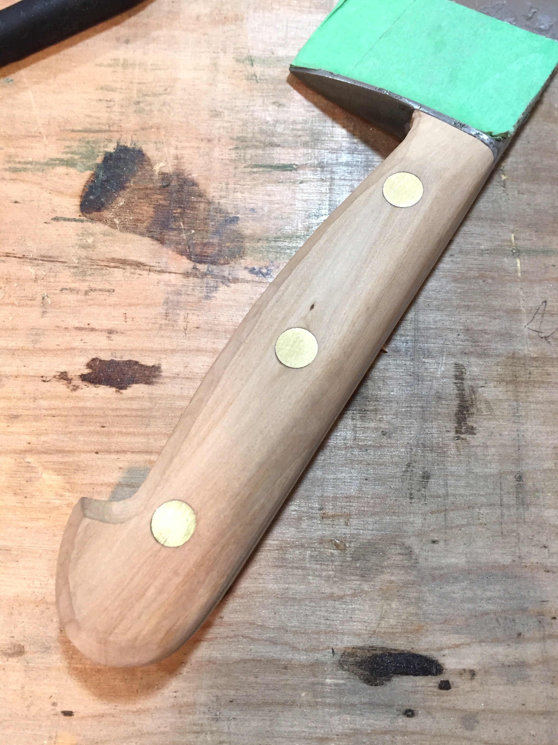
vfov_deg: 60.0
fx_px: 645
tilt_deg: -77.9
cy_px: 368
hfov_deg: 46.8
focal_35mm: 30
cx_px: 287
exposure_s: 1/30
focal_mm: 4.15
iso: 125
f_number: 2.2
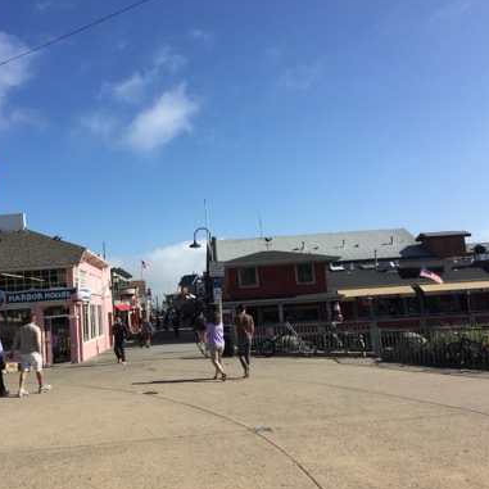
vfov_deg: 47.2
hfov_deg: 46.7
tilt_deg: +4.5
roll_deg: +4.0
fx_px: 559
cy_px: 244
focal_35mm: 35
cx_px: 178
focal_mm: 4.15
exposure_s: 1/2198
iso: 32
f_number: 2.2
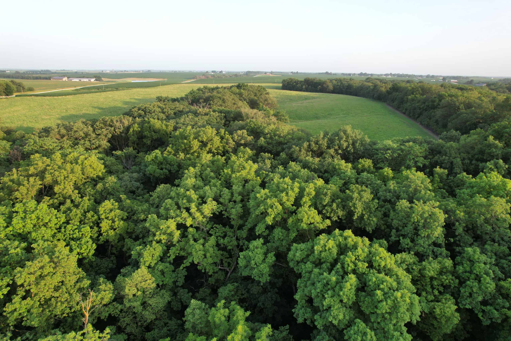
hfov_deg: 78.6
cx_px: 256
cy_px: 170
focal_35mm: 22
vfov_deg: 57.2
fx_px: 312
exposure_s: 1/320
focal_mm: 8.4
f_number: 2.8
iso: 100
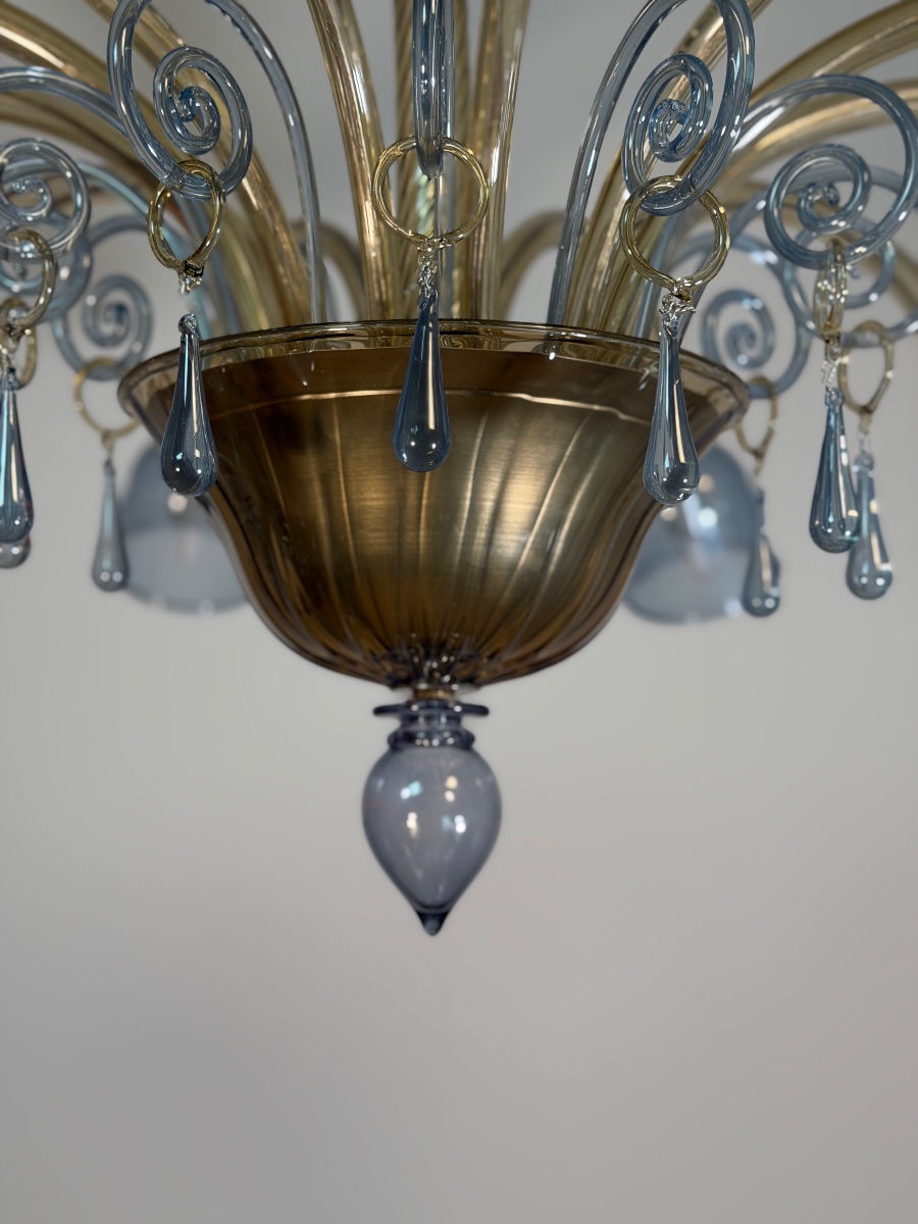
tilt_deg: +5.3
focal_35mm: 48
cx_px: 459
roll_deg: -0.6
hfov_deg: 30.3
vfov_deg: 39.7
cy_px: 612
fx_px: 1697
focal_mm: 6.76
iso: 80
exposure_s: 1/50
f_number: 1.78
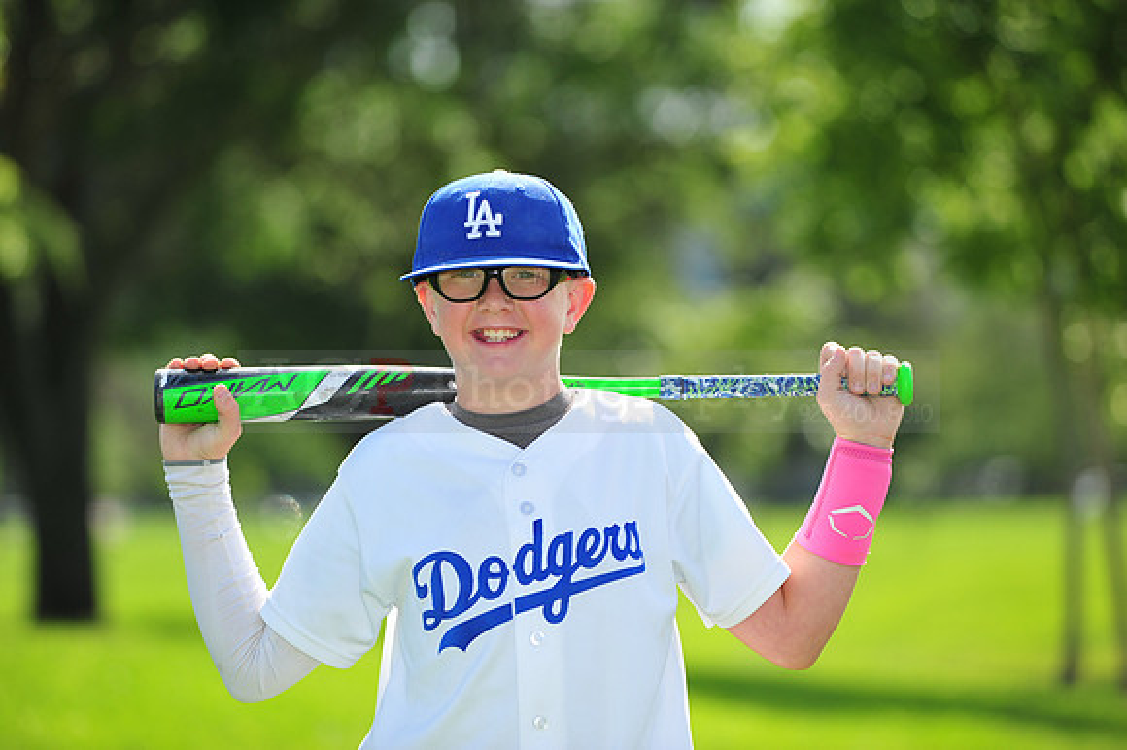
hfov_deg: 10.3
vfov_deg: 6.9
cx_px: 564
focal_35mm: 200
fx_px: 6257
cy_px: 375
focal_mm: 200
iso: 320
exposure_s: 1/1600
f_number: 4.5
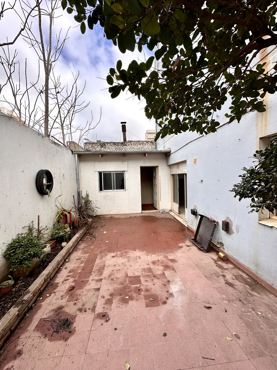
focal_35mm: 14
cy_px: 185
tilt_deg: -2.4
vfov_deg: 102.1
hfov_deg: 85.7
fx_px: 149
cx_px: 138
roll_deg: +1.0
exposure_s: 1/502
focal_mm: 2.22
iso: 40
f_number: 2.2
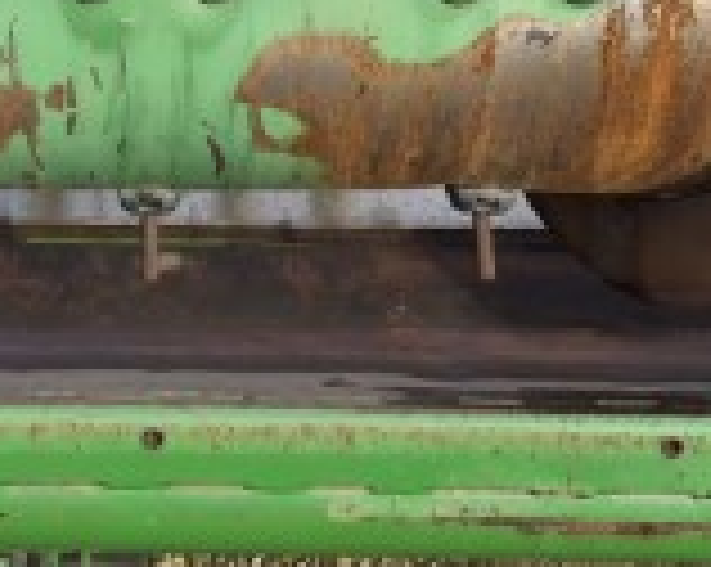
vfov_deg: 16.4
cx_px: 135
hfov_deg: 20.8
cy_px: -45
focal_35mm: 91
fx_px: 1913
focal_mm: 5.4
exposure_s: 1/1736
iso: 80
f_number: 1.8
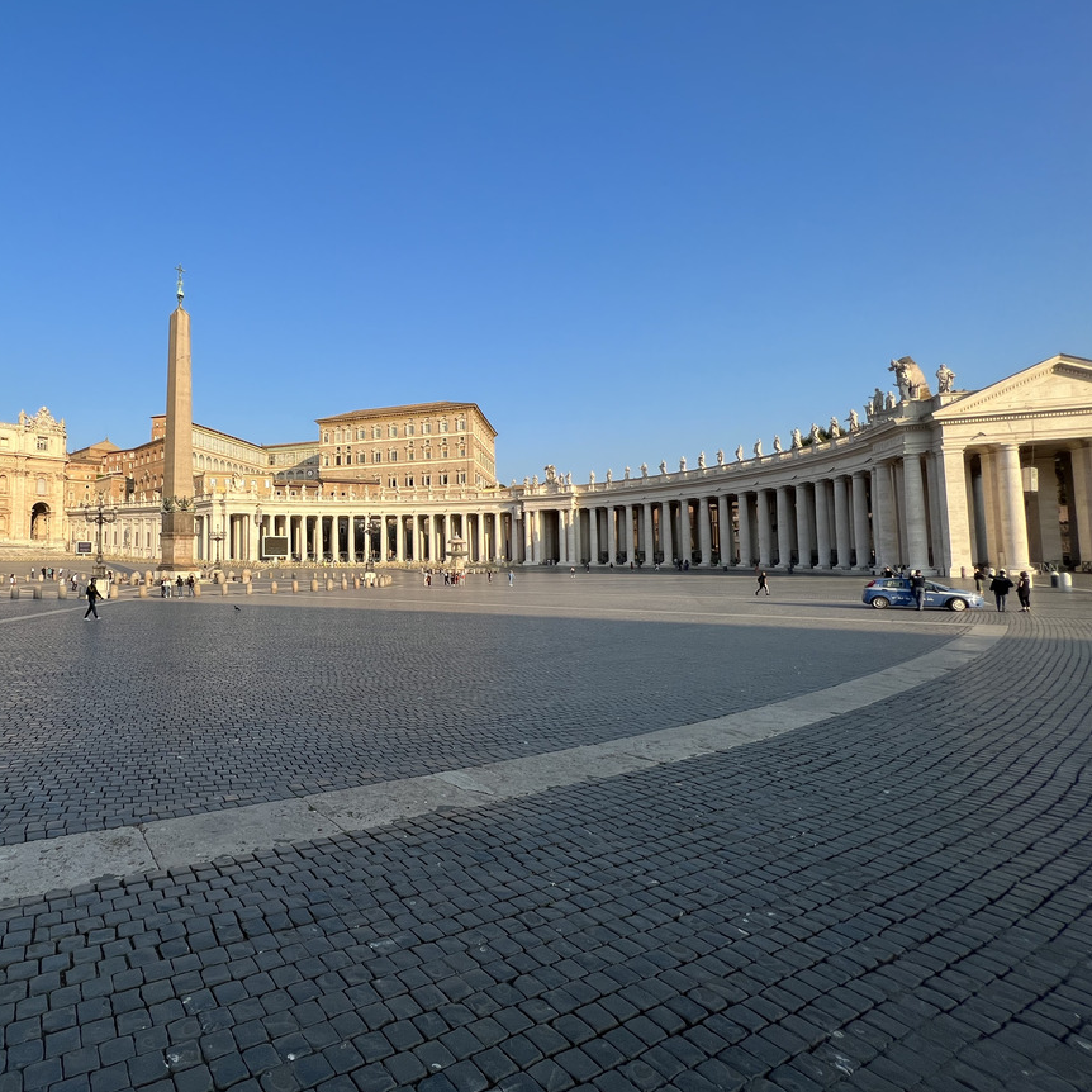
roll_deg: +0.5
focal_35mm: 16
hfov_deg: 83.4
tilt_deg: +3.4
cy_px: 526
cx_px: 336
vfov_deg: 87.4
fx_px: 571
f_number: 1.8
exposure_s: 1/1357
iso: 32
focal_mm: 1.57
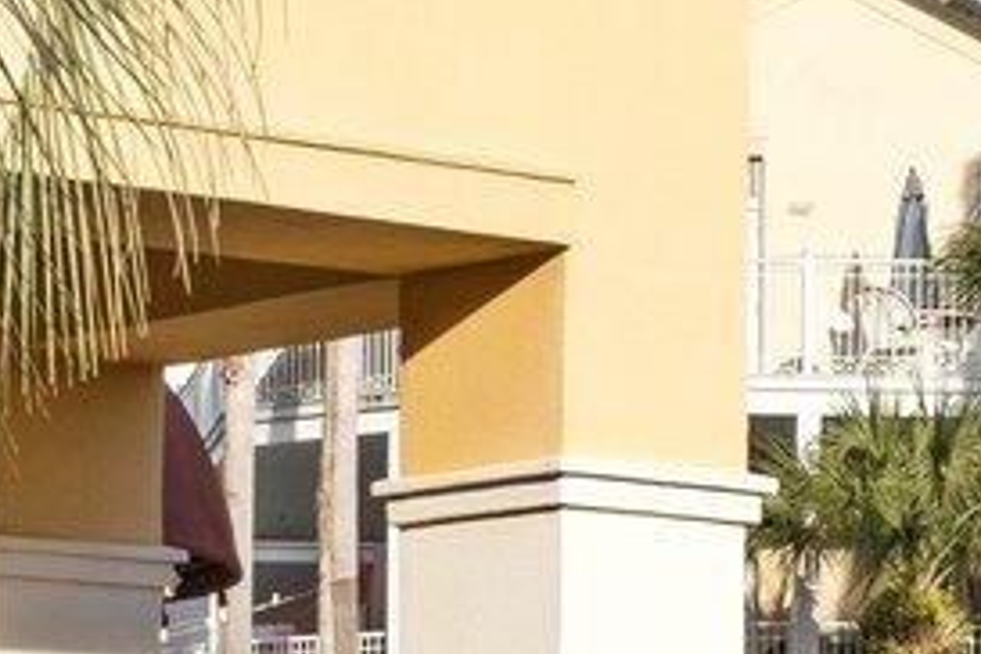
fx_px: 4619
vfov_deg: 7.9
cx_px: -151
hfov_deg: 11.9
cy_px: 1015
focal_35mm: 170
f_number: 13
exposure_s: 1/100
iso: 400
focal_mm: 22.6
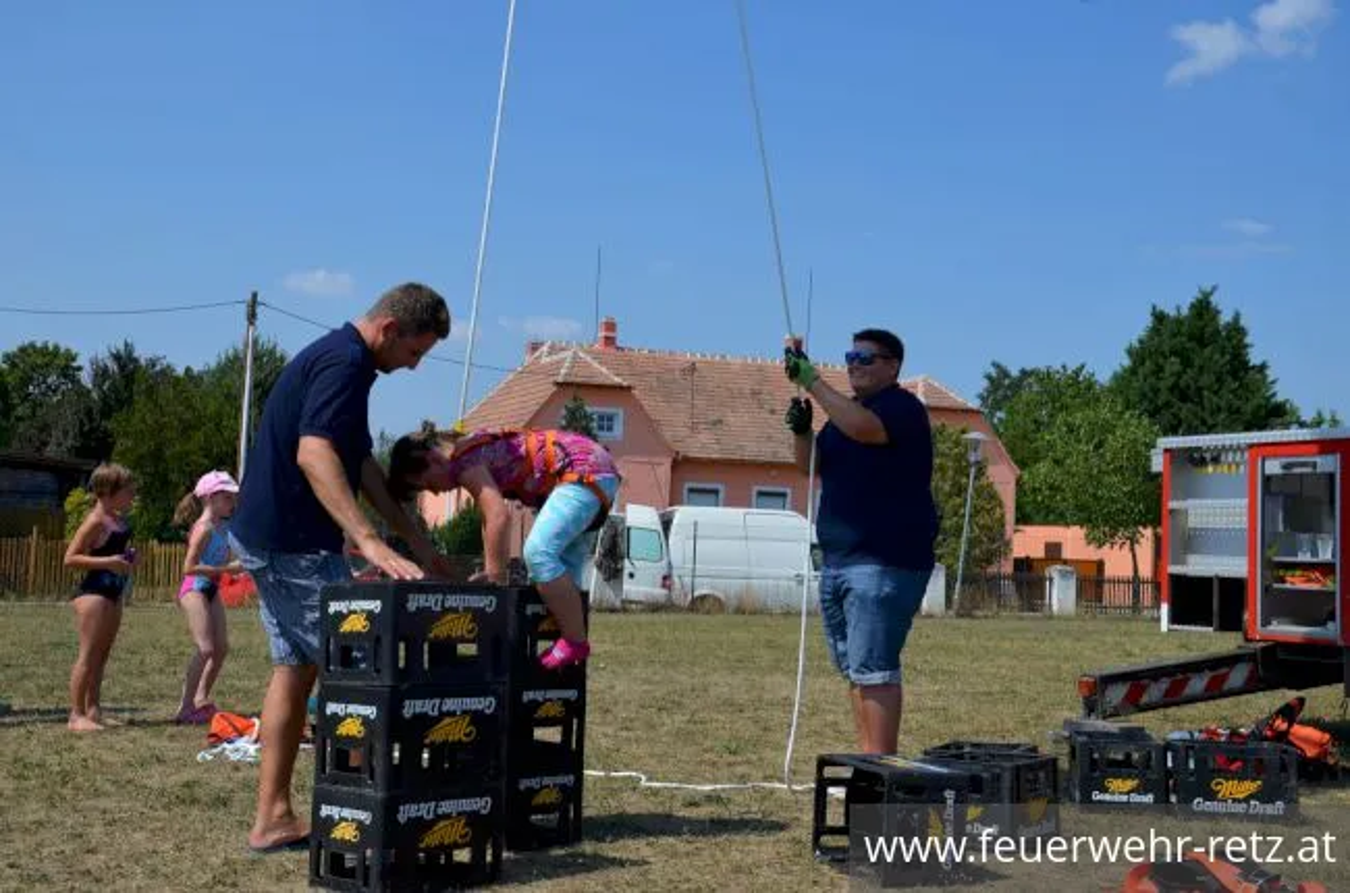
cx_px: 675
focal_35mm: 42
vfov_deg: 31.7
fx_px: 1571
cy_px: 446
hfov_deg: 46.5
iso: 100
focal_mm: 28
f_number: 9
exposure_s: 1/320
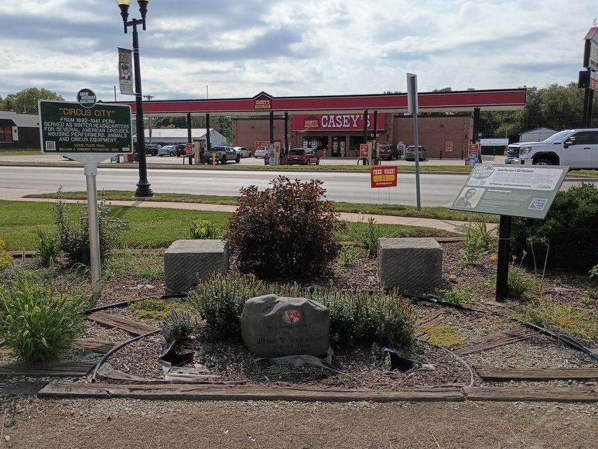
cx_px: 292
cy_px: 226
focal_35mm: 30
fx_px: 518
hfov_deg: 59.9
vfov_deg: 46.8
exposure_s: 1/2304
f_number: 1.8
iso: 107
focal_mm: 4.27
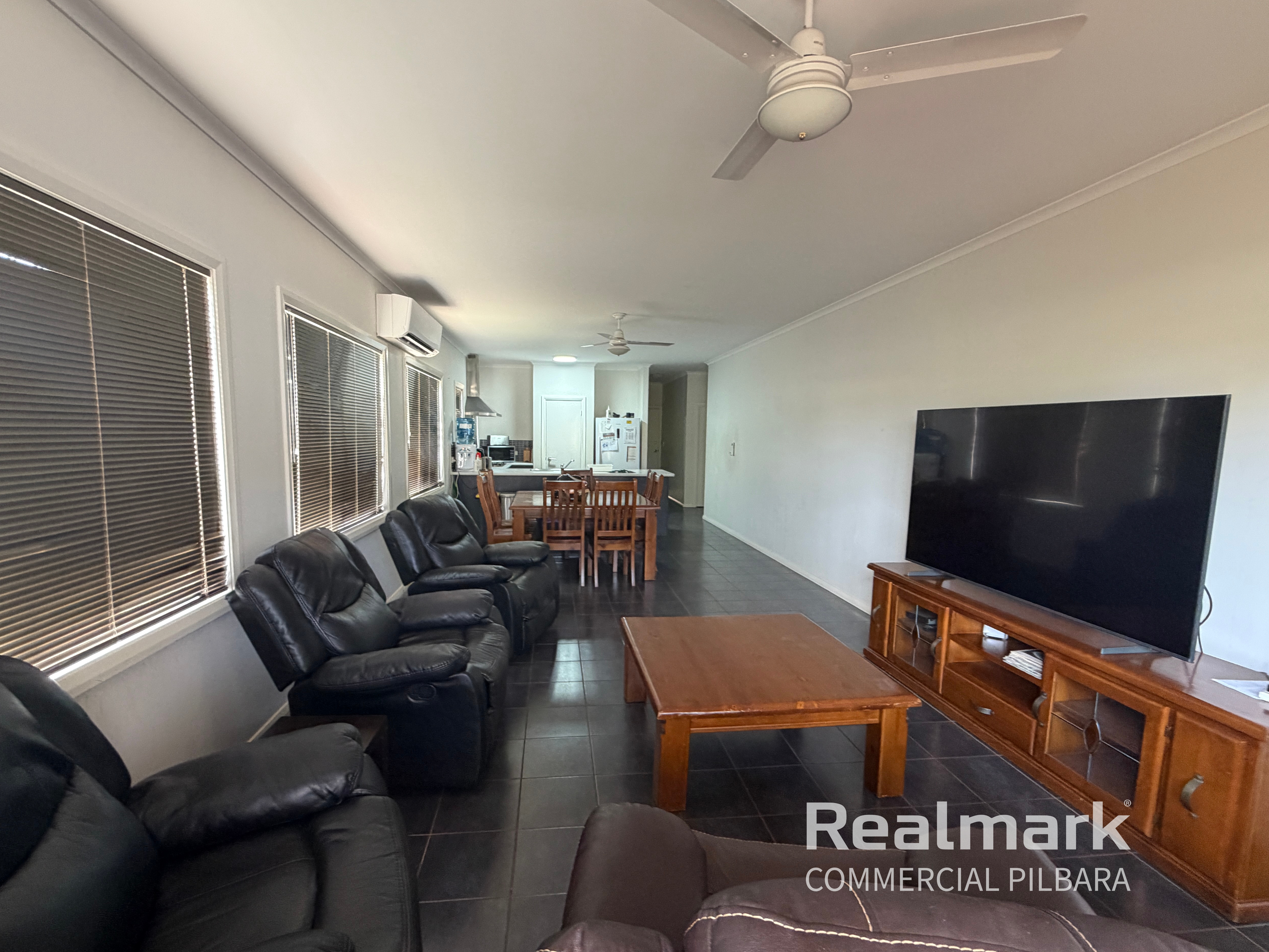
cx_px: 617
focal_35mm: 16
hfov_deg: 94.5
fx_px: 587
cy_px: 501
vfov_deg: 78.0
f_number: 2.2
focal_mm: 2.22
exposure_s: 1/50
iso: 320
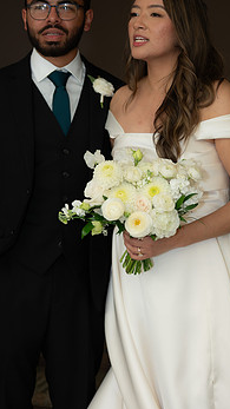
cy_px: 161
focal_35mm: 95
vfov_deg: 22.4
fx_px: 1031
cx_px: 100
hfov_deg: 12.7
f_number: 3.2
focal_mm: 70
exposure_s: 1/80
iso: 400
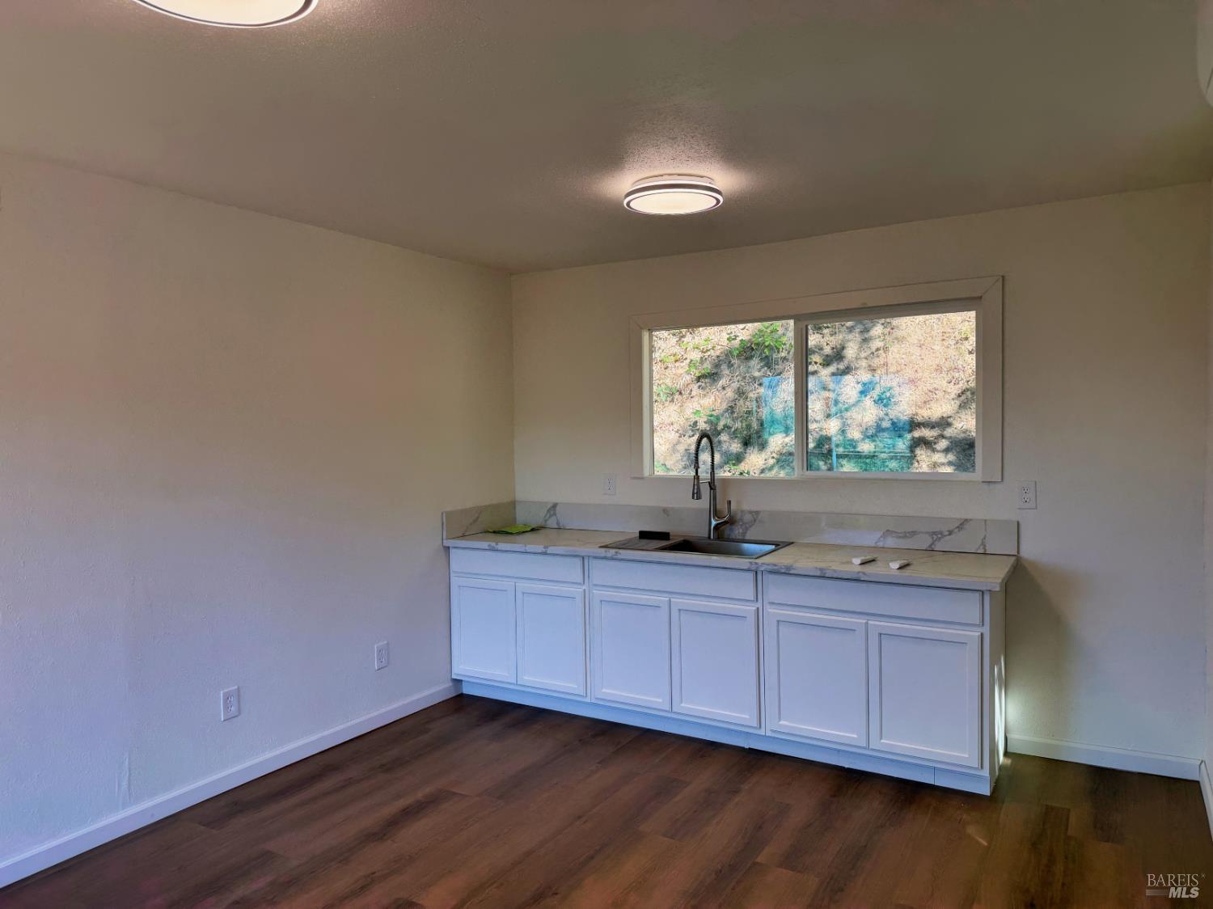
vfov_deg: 56.8
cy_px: 454
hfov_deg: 71.6
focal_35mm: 24
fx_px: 841
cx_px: 606
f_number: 1.78
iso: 100
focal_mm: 6.76
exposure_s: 1/333
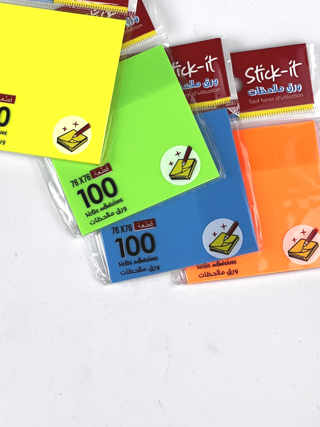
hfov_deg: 13.3
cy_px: 150
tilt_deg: -81.4
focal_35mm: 111
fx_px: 1368
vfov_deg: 17.7
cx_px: 143
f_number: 2.8
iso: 32
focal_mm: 9
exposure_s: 1/194
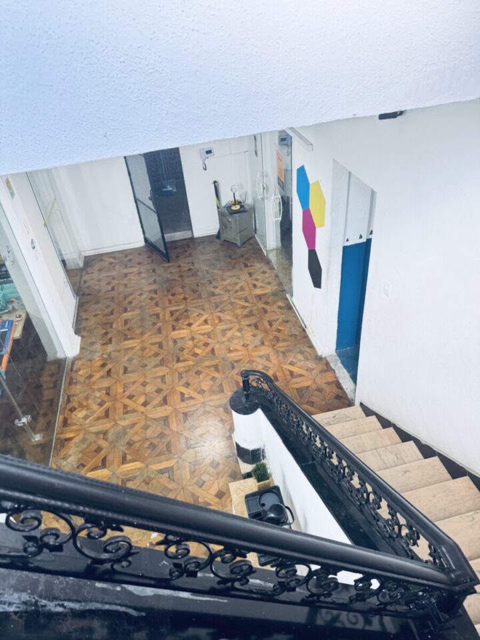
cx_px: 240
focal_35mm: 24
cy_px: 320
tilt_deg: -34.9
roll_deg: +6.2
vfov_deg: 71.6
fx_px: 444
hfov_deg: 56.8
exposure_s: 1/60
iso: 250
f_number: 1.78
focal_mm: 6.76
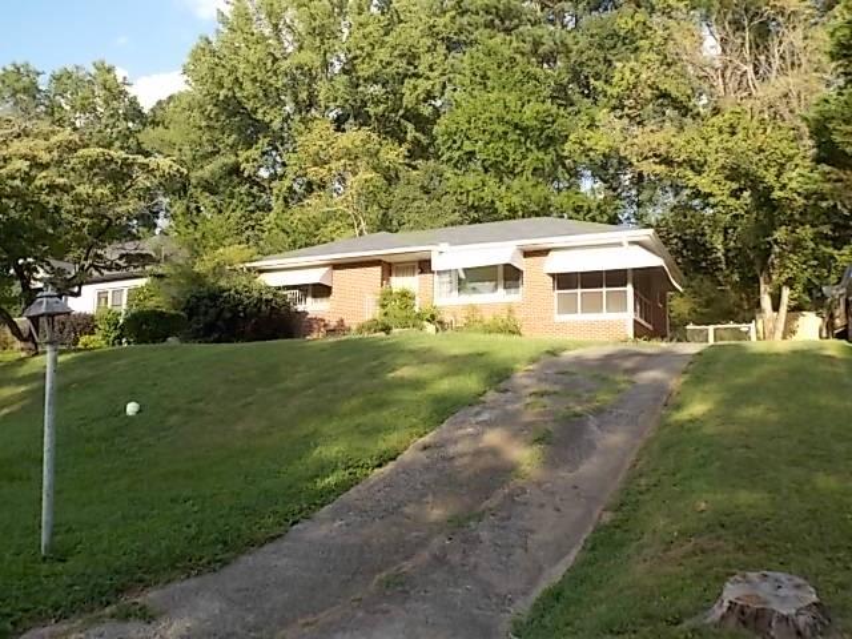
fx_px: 665
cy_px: 320
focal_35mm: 27
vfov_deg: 51.4
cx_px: 426
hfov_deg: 65.3
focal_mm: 4.8
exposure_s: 1/250
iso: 80
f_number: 3.2
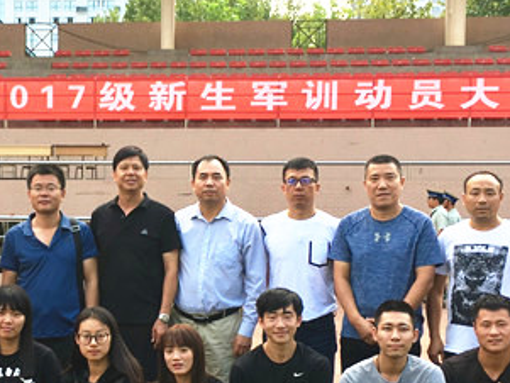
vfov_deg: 19.1
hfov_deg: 24.9
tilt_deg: -2.6
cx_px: 107
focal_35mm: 77
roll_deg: -0.3
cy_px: 269
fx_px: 1135
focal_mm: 4.15
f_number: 2.2
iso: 25
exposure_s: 1/133
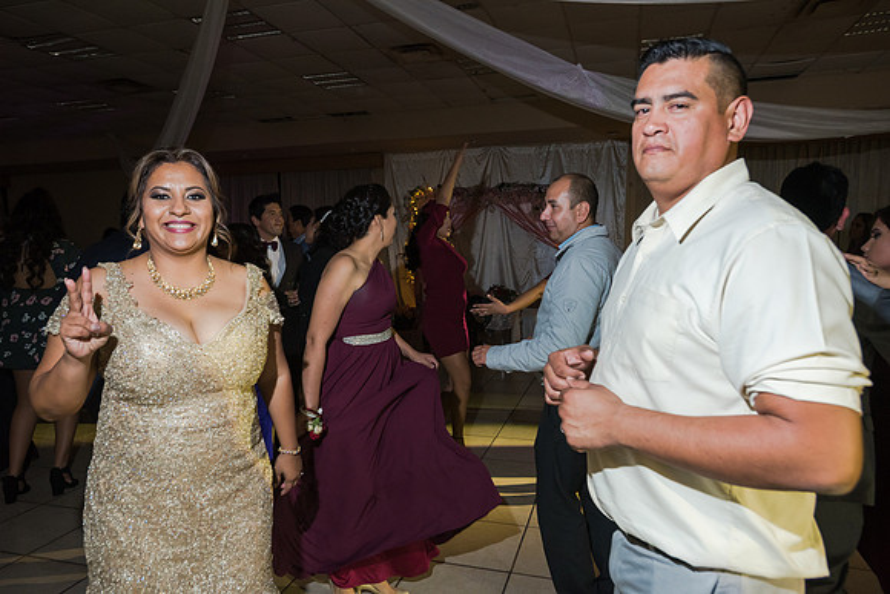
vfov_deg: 53.2
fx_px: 593
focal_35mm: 24
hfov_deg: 73.7
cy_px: 297
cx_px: 445
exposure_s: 1/125
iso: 1600
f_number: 3.5
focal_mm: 24
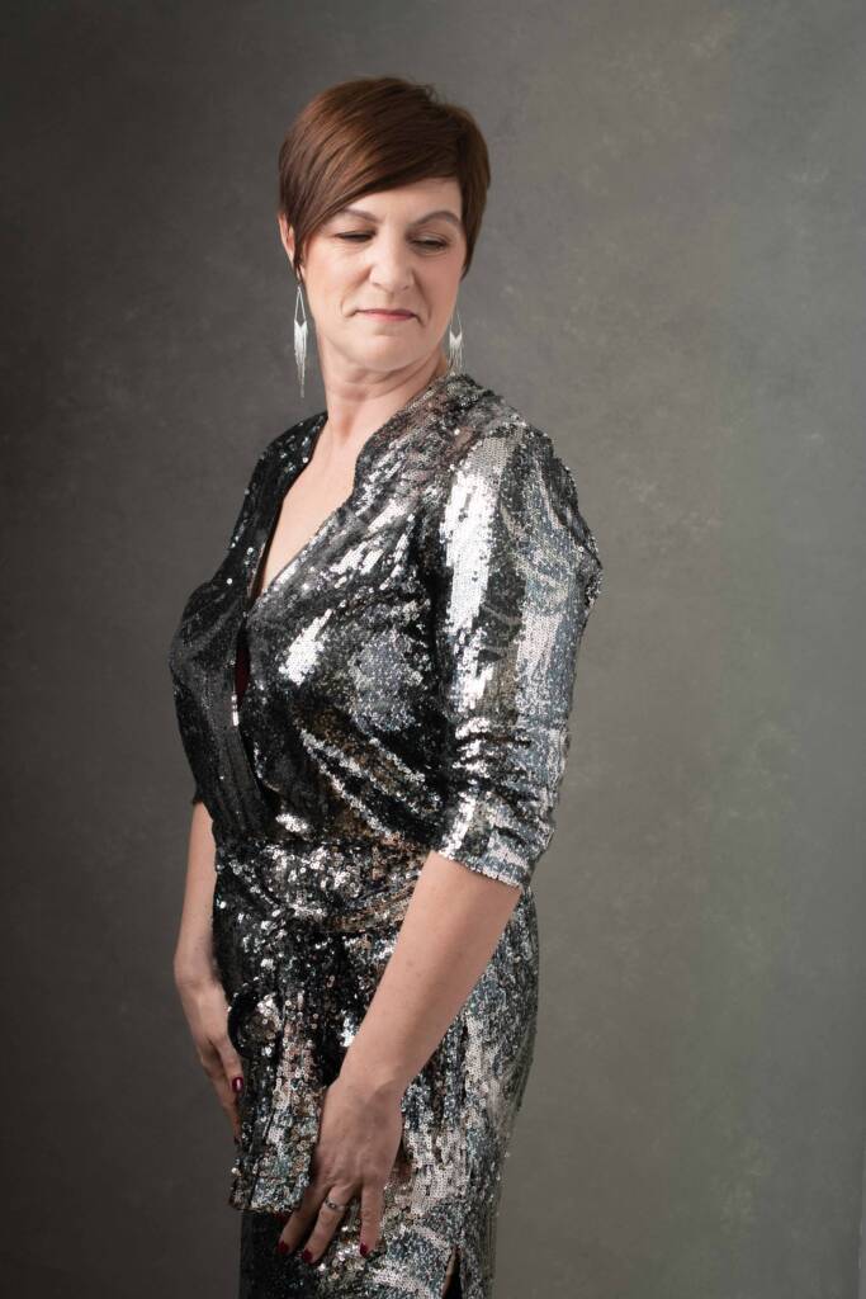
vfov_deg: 39.6
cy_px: 650
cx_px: 433
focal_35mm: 50
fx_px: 1803
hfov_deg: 27.0
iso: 160
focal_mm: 50
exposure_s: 1/125
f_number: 5.6
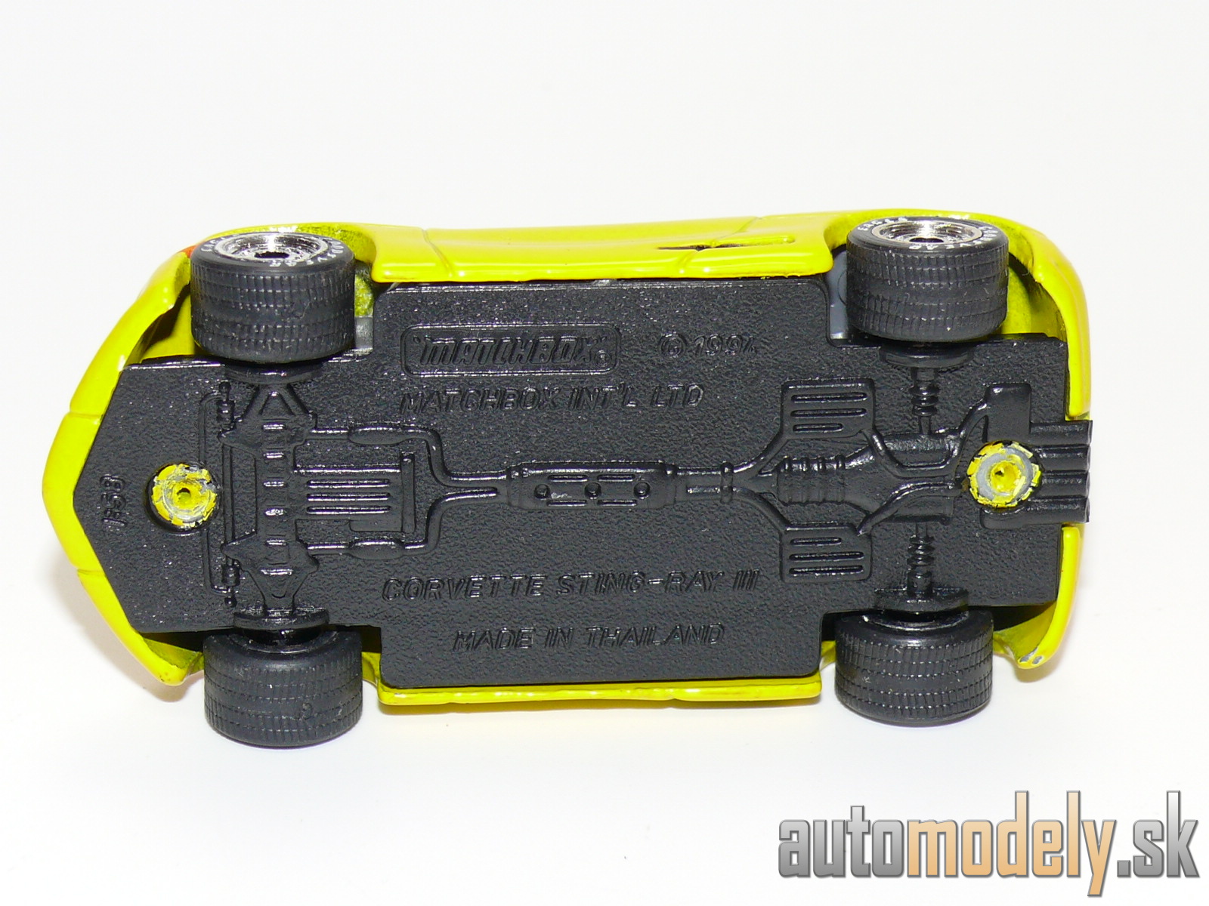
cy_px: 453
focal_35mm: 110
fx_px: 3842
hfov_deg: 17.9
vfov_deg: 13.5
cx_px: 604
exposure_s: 1/30
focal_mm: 14
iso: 100
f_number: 4
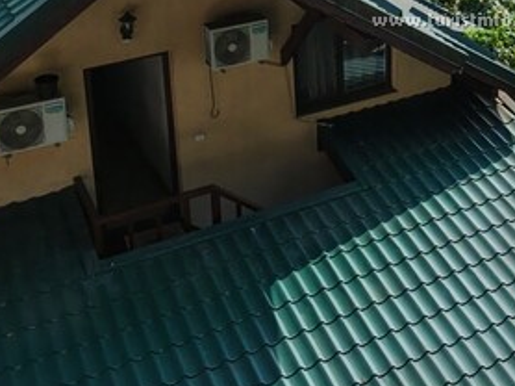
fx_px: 877
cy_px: -67
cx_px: 421
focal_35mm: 59
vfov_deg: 22.9
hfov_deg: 31.8
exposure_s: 1/800
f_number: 2.2
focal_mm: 3.05
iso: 100
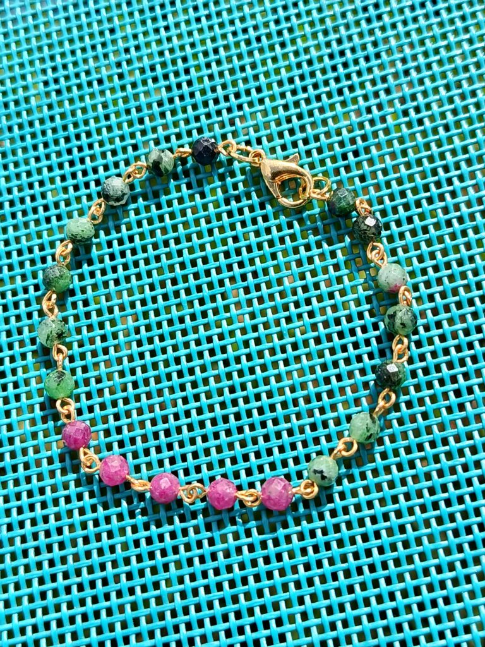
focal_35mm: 48
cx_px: 242
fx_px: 897
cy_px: 324
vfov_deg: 39.7
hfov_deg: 30.3
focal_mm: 5.24
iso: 50
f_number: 1.7
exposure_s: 1/365
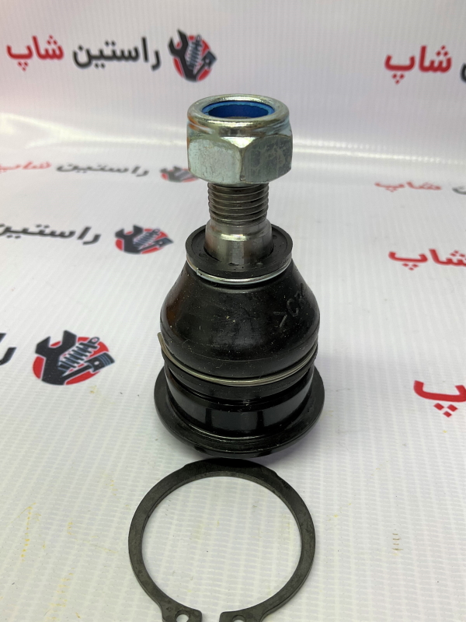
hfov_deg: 48.2
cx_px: 233
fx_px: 521
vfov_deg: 61.7
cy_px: 311
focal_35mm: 29
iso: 32
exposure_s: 1/50
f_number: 1.8
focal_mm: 3
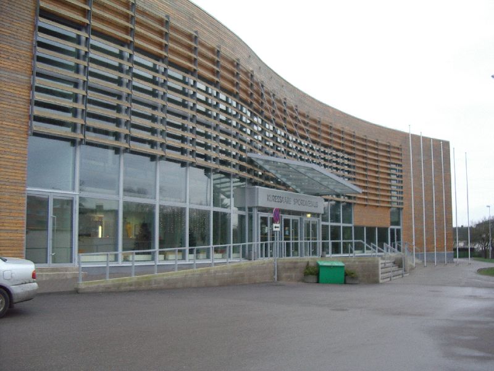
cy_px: 186
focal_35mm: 38
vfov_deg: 37.7
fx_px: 542
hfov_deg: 49.0
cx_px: 247
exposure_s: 1/60
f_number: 2.6
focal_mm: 5.8
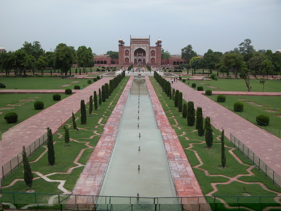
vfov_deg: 40.7
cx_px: 140
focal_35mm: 35
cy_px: 106
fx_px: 284
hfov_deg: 52.6
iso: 100
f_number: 3.2
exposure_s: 1/69
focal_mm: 8.9
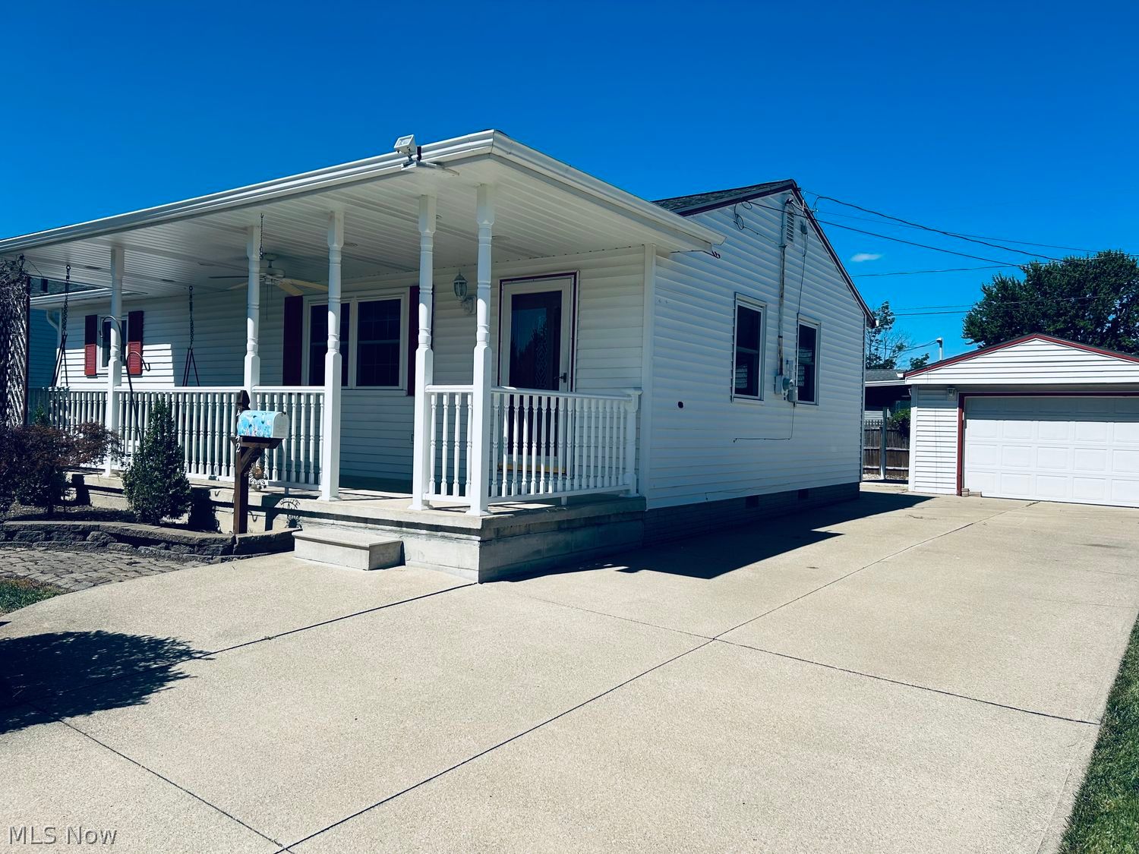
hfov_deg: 67.3
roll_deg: -0.8
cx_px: 570
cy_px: 427
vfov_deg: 53.1
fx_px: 856
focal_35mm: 26
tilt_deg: -0.2
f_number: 1.5
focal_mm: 5.7
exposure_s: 1/7463
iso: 50
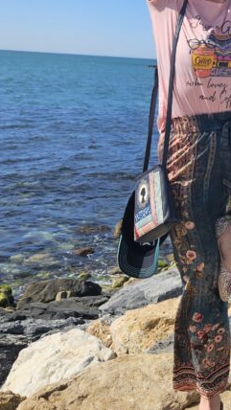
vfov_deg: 33.7
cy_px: 72
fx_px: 653
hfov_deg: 18.7
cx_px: 296
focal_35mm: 60
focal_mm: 5.4
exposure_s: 1/1476
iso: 25
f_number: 1.8
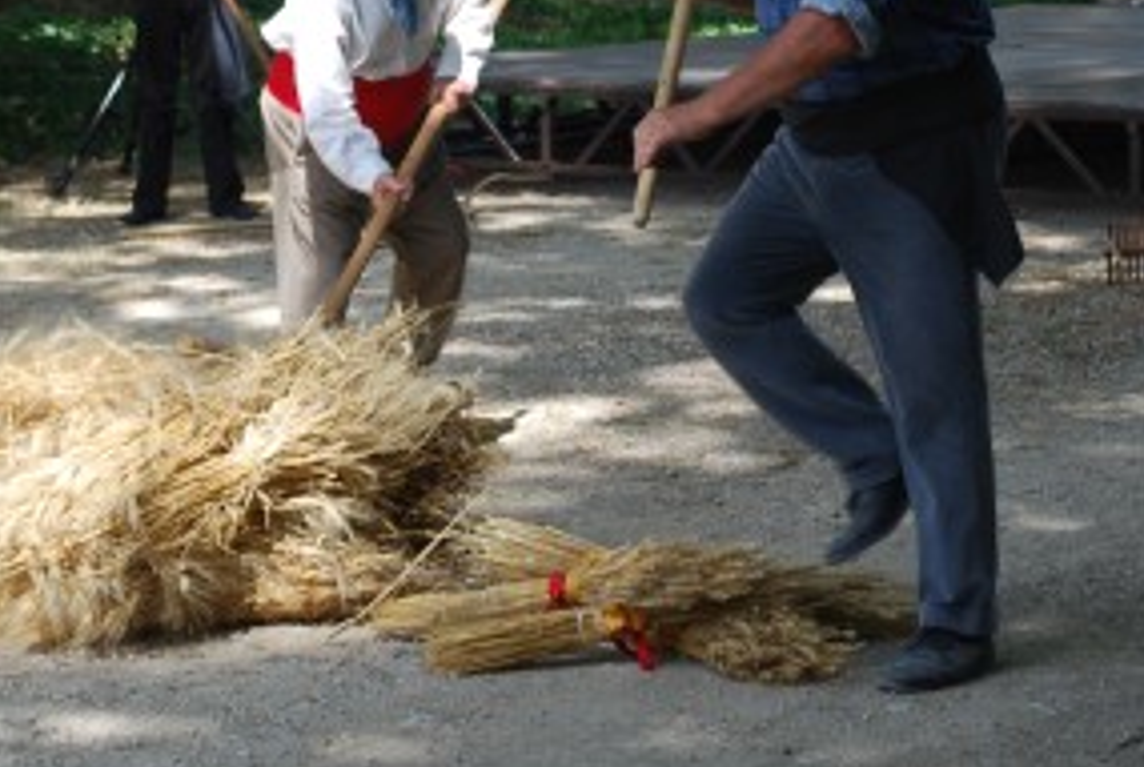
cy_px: 42
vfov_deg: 9.3
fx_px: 4710
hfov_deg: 13.8
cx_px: 381
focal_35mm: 148
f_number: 5.6
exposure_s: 1/125
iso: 100
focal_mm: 44
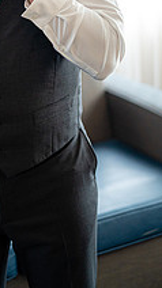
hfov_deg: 10.8
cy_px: -3
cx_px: -7
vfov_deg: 18.8
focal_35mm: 111
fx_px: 849
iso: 800
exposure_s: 1/500
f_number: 1.4
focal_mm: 50
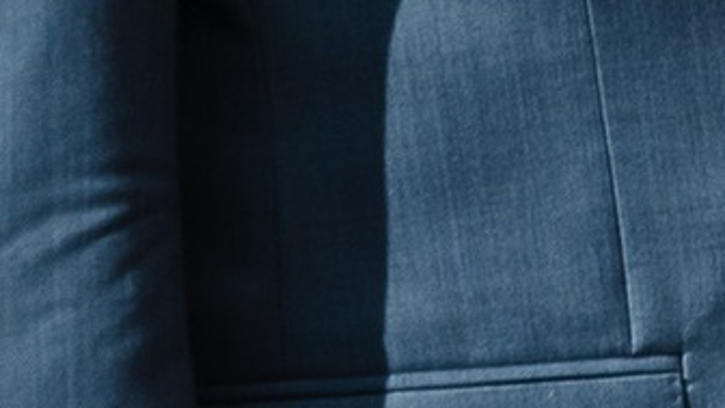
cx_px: 2224
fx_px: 12553
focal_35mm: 653
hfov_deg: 3.2
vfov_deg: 1.8
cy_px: -1019
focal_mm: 71
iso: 1000
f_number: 3.2
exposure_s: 1/8000
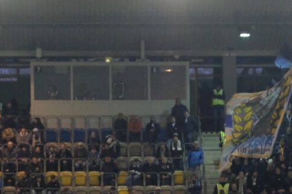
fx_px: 2538
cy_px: 239
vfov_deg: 4.4
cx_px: 422
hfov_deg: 6.5
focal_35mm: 313
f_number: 5
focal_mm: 64.3
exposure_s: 1/280
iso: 6400
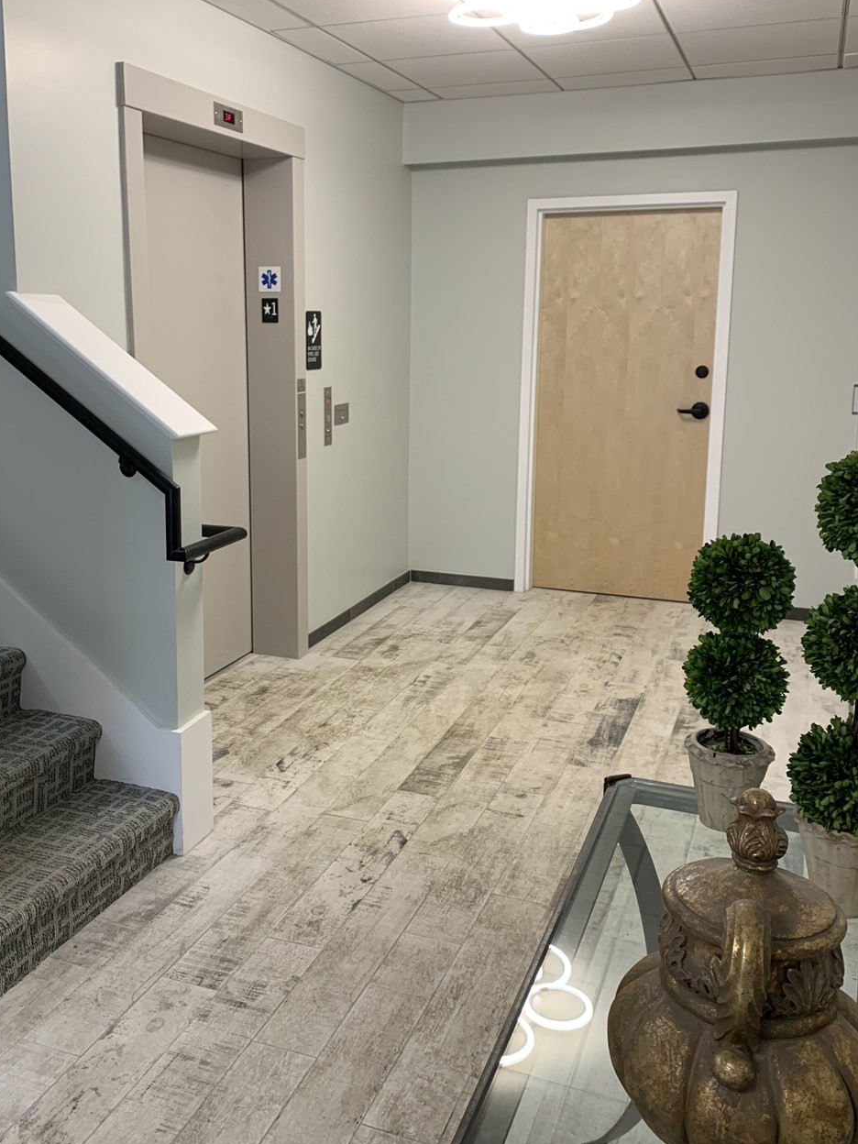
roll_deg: +0.0
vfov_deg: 56.7
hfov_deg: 44.0
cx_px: 360
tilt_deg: -10.4
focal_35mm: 32
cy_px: 518
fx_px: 1058
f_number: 1.8
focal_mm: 4.25
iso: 100
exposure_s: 1/59
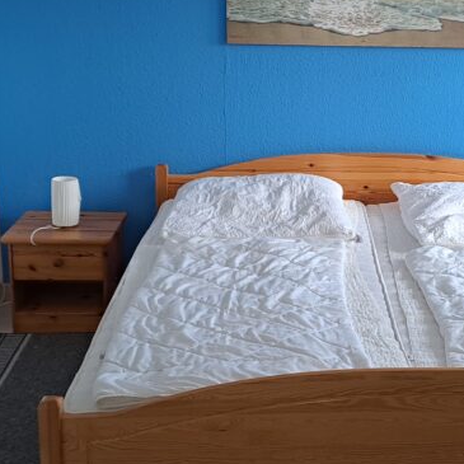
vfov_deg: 27.7
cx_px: 381
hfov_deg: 27.1
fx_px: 940
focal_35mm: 62
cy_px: 186
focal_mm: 4.65
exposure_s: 1/50
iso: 100
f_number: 1.8
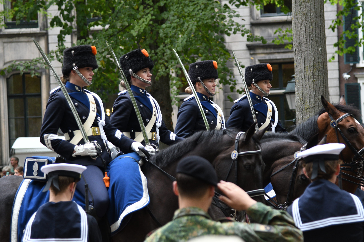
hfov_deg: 14.9
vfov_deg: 9.9
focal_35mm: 138
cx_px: 182
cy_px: 121
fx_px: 1395
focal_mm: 92
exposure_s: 1/320
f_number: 4
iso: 1000
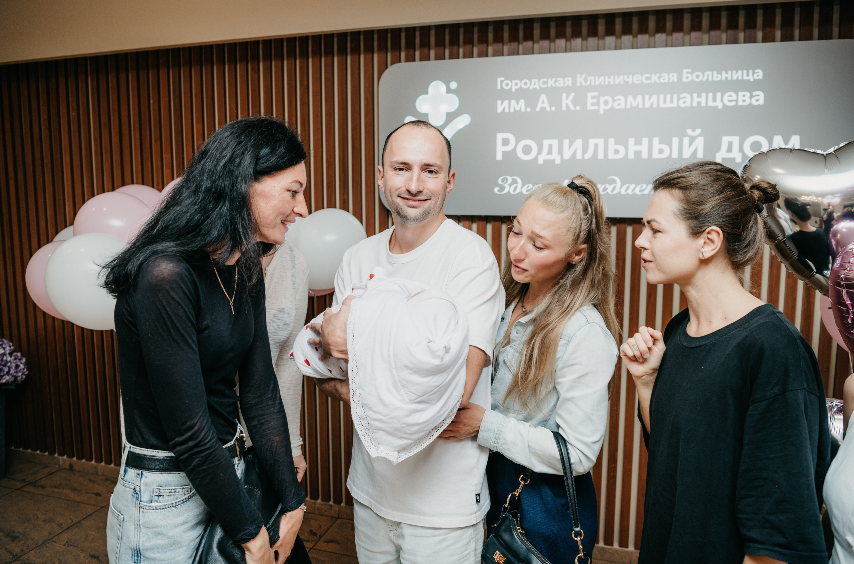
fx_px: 679
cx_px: 417
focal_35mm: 29
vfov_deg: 45.1
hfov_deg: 64.3
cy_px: 273
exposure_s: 1/160
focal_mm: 28
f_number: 4
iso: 160
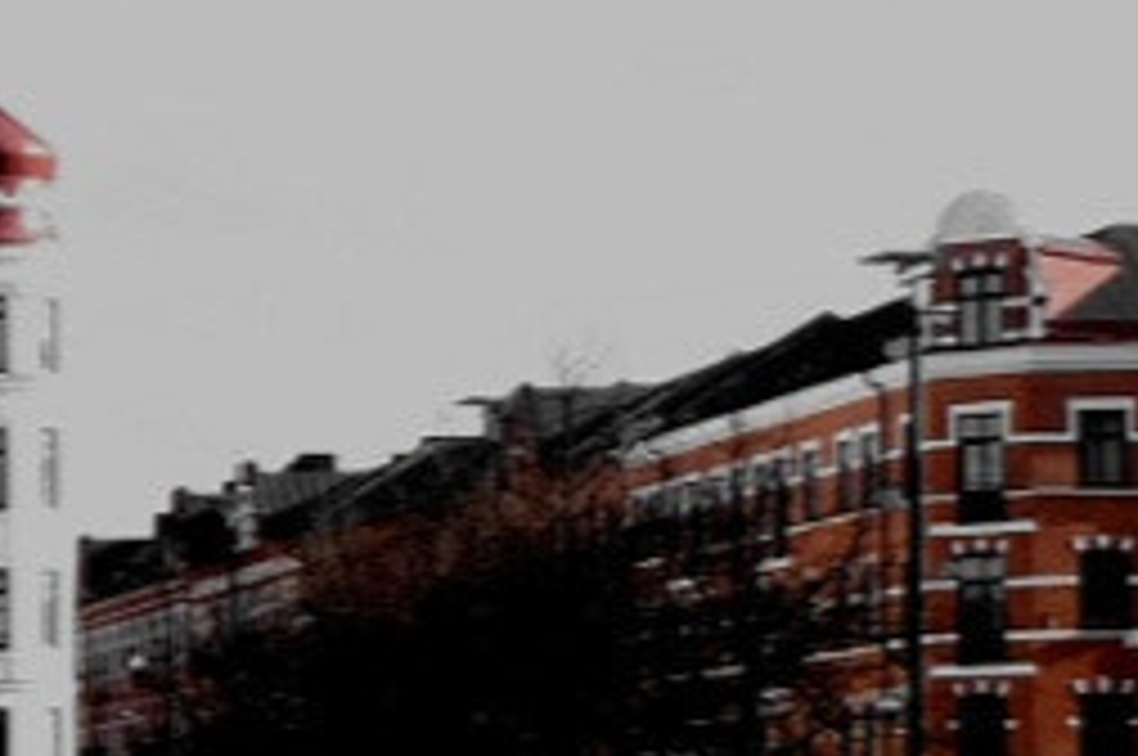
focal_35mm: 190
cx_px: -1331
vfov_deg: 7.1
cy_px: 972
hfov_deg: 9.9
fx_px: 5998
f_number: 14
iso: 200
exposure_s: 1/30
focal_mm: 20.1
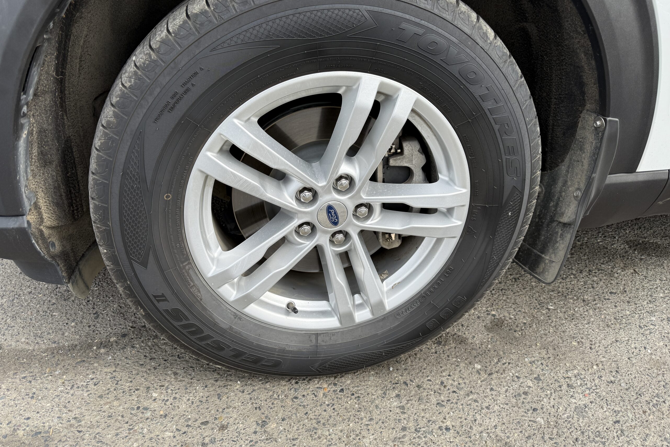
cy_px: 223
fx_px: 465
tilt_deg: -28.0
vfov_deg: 51.3
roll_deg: -2.4
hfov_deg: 71.5
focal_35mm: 25
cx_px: 335
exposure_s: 1/1250
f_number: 1.78
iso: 80
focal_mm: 6.76
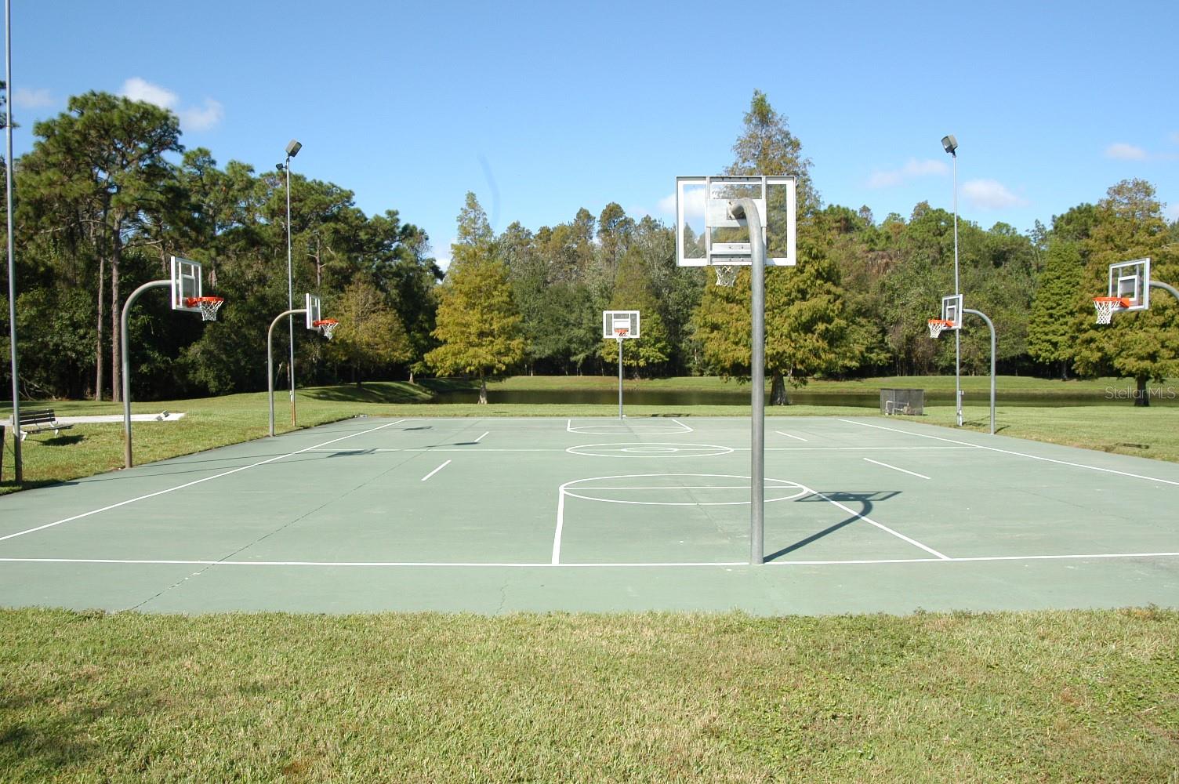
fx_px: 982
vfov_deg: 43.5
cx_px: 590
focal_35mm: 30
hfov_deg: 62.0
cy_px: 392
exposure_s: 1/400
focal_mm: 20
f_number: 10
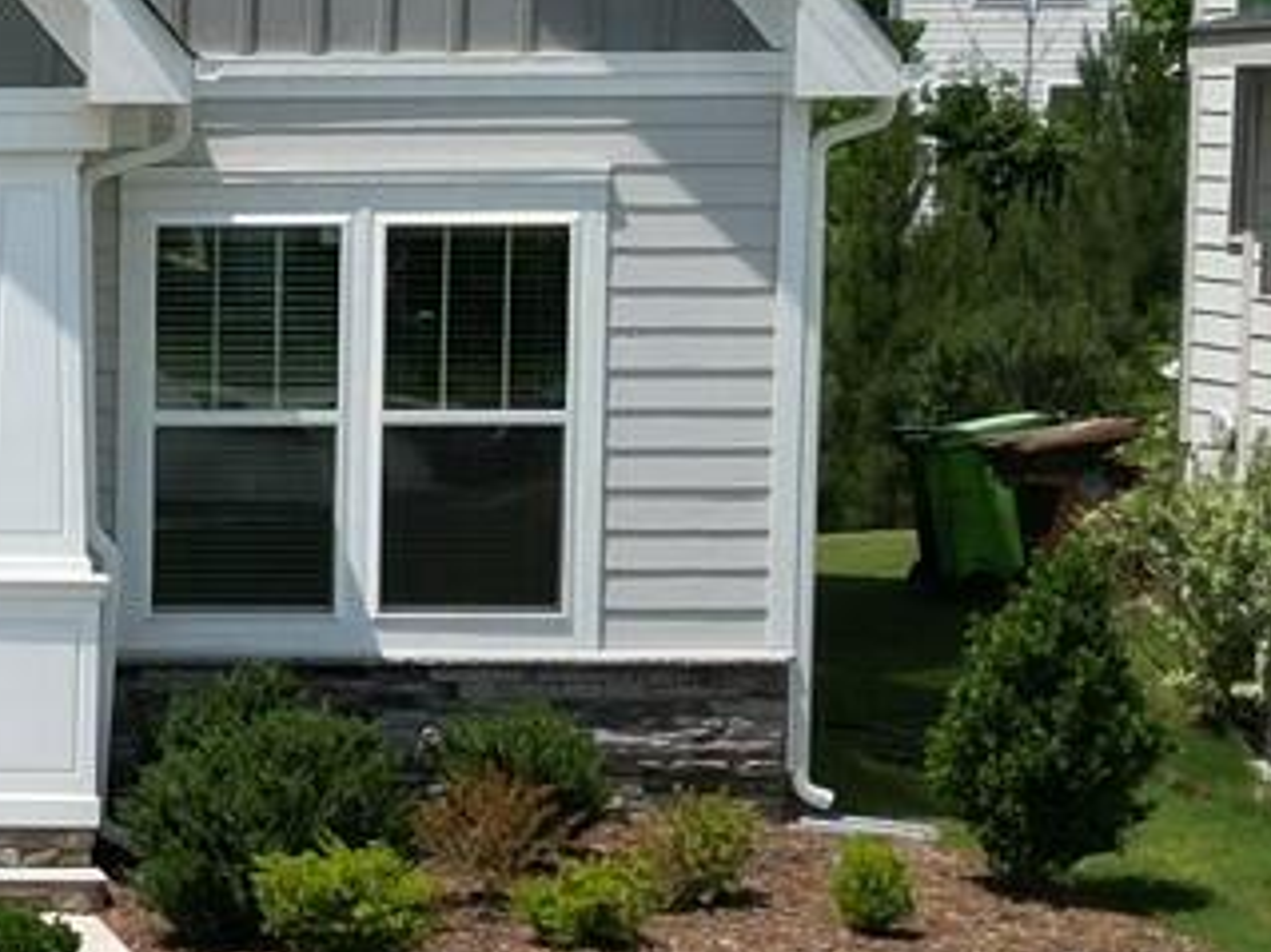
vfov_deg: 9.6
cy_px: 594
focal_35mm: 154
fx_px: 5652
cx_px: -701
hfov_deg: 12.2
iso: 120
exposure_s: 1/4000
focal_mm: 6.72
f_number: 1.7
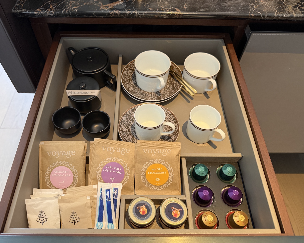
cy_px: 126
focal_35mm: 26
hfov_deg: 66.0
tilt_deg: -54.8
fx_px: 234
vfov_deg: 54.9
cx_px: 142
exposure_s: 1/60
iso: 500
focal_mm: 6.76
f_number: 1.78
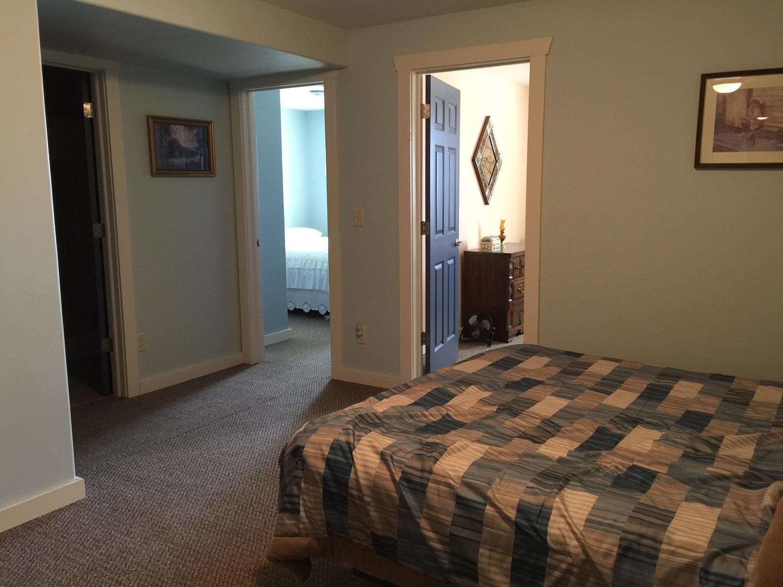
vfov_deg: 48.2
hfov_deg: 61.7
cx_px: 392
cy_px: 294
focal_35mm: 29
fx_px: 656
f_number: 2.2
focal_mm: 4.15
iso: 100
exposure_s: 1/15
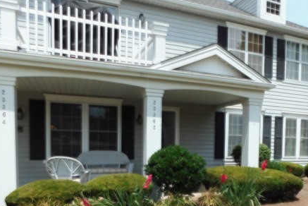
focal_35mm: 35
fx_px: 300
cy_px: 162
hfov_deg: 53.1
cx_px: 211
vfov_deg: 36.7
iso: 125
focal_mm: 4
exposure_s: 1/500
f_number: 6
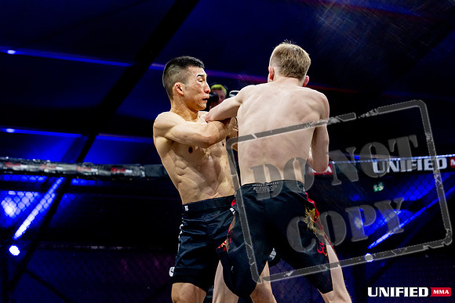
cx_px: 233
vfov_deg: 16.1
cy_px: 188
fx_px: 1075
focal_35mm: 85
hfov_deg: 23.9
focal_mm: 66
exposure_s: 1/1250
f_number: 2.8
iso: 3200
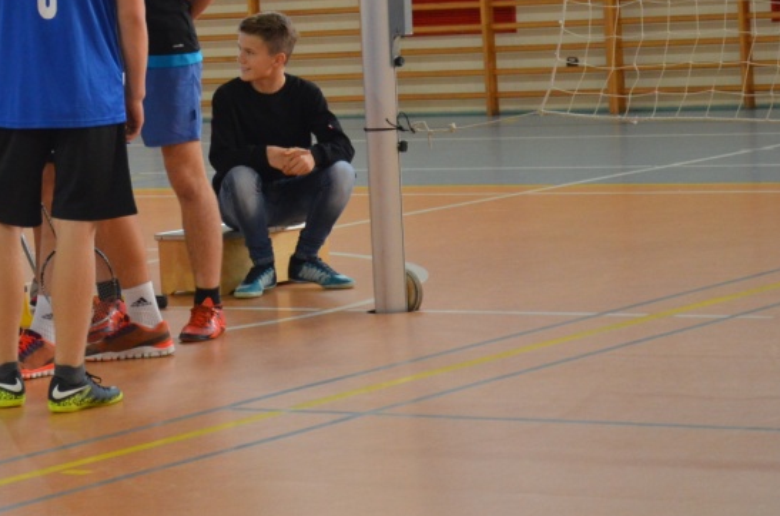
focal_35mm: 163
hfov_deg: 12.6
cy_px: 114
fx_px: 3523
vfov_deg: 8.4
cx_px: 131
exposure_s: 1/100
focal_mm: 58
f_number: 5
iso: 1600
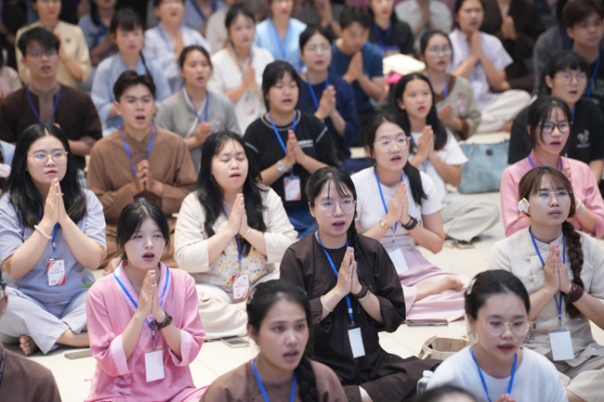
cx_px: 302
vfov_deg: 9.1
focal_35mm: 150
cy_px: 201
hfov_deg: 13.7
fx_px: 2516
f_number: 4
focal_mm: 150
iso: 6400
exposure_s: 1/250
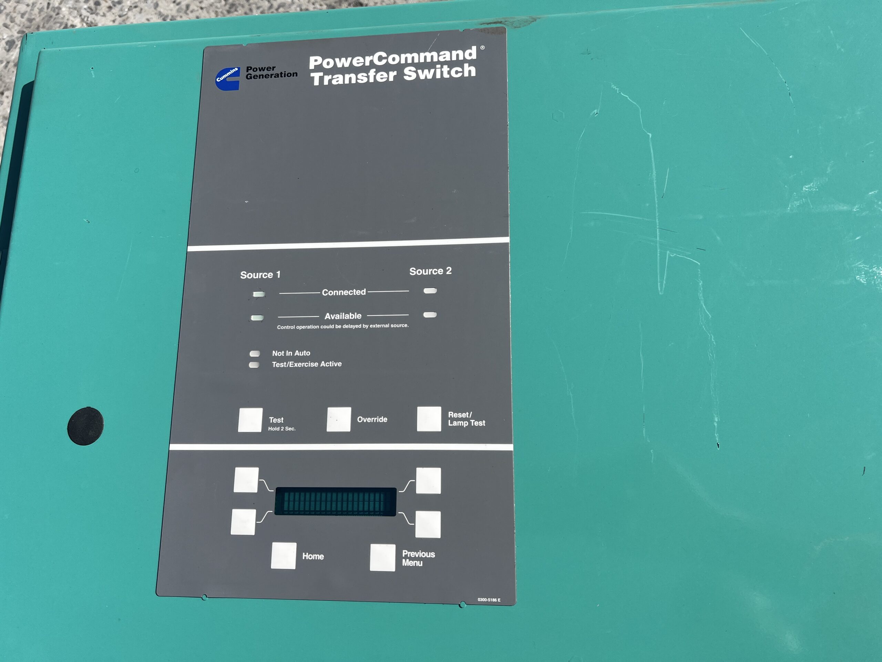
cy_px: 331
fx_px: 662
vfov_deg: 53.1
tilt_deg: -75.9
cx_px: 441
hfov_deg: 67.3
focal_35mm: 26
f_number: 1.5
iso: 50
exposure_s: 1/4831
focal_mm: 5.7
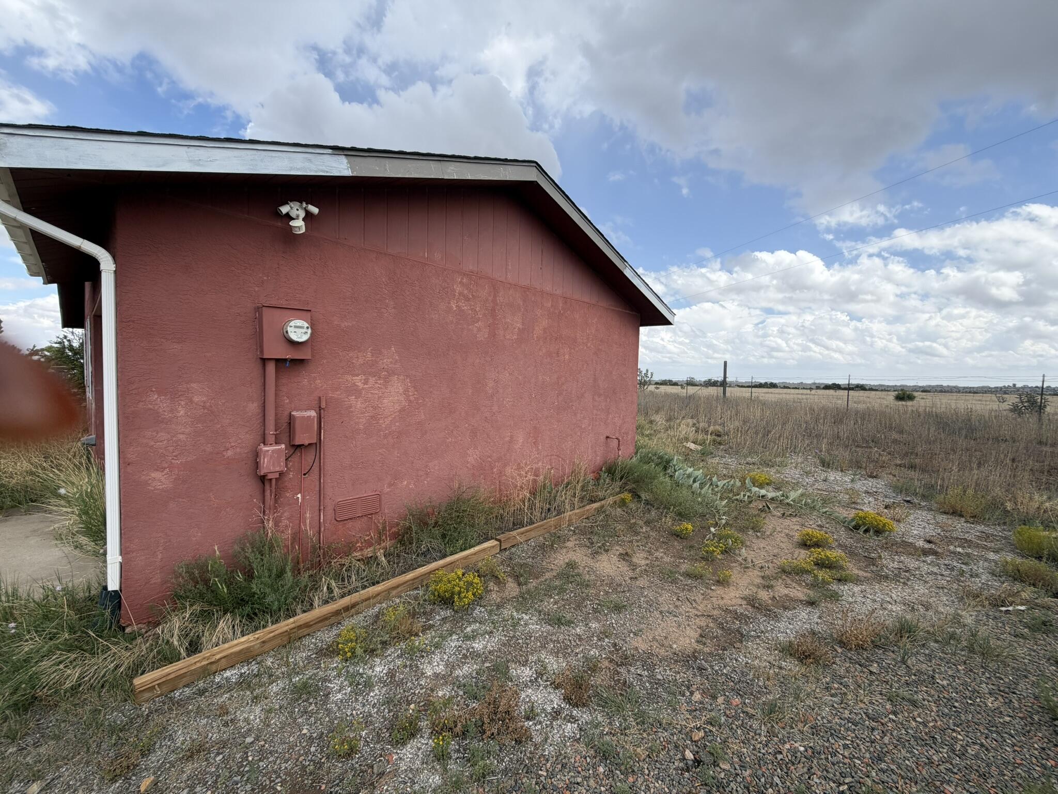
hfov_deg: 102.1
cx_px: 529
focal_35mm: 14
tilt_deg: -1.7
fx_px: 428
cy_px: 397
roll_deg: -0.7
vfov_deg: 85.7
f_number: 2.2
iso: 32
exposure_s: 1/770
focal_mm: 2.22
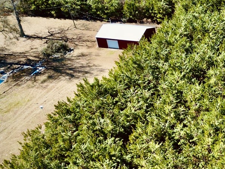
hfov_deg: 20.6
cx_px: 322
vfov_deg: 17.7
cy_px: 128
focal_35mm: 83
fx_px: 539
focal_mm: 6.72
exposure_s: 1/1600
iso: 140
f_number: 1.7
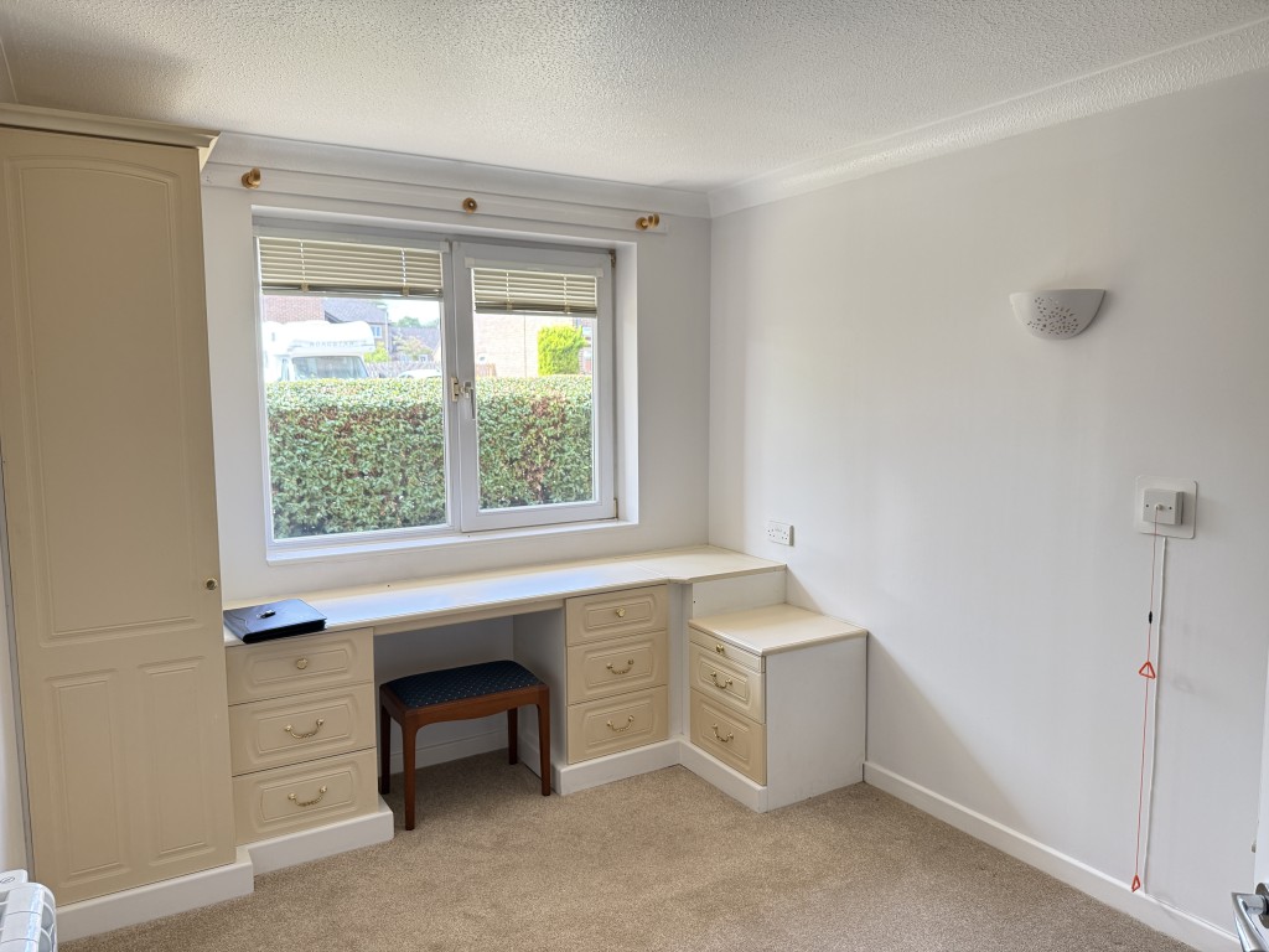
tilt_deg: -5.7
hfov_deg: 71.6
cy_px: 476
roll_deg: +0.0
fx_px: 880
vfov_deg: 56.8
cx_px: 634
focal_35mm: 24
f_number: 1.78
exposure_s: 1/110
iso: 200
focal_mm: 6.76
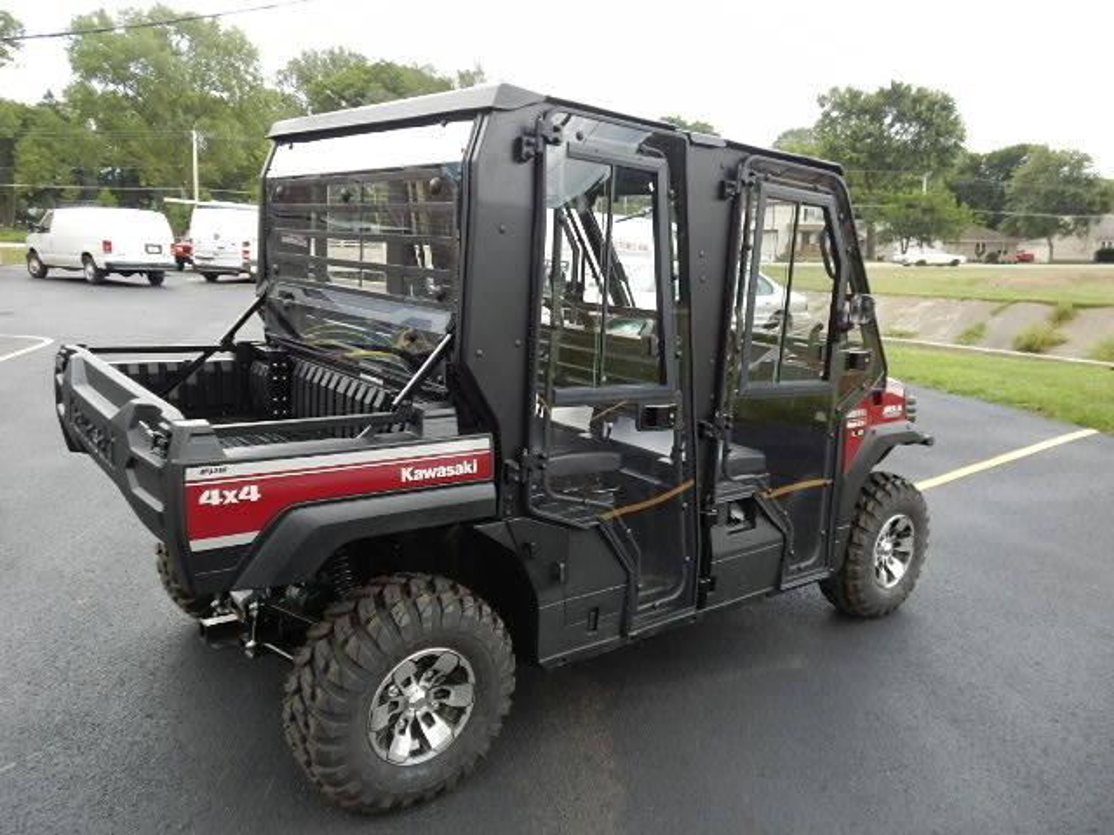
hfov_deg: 69.4
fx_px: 805
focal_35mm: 25
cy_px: 418
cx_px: 557
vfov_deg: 54.9
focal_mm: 4.5
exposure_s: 1/200
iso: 125
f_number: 3.2
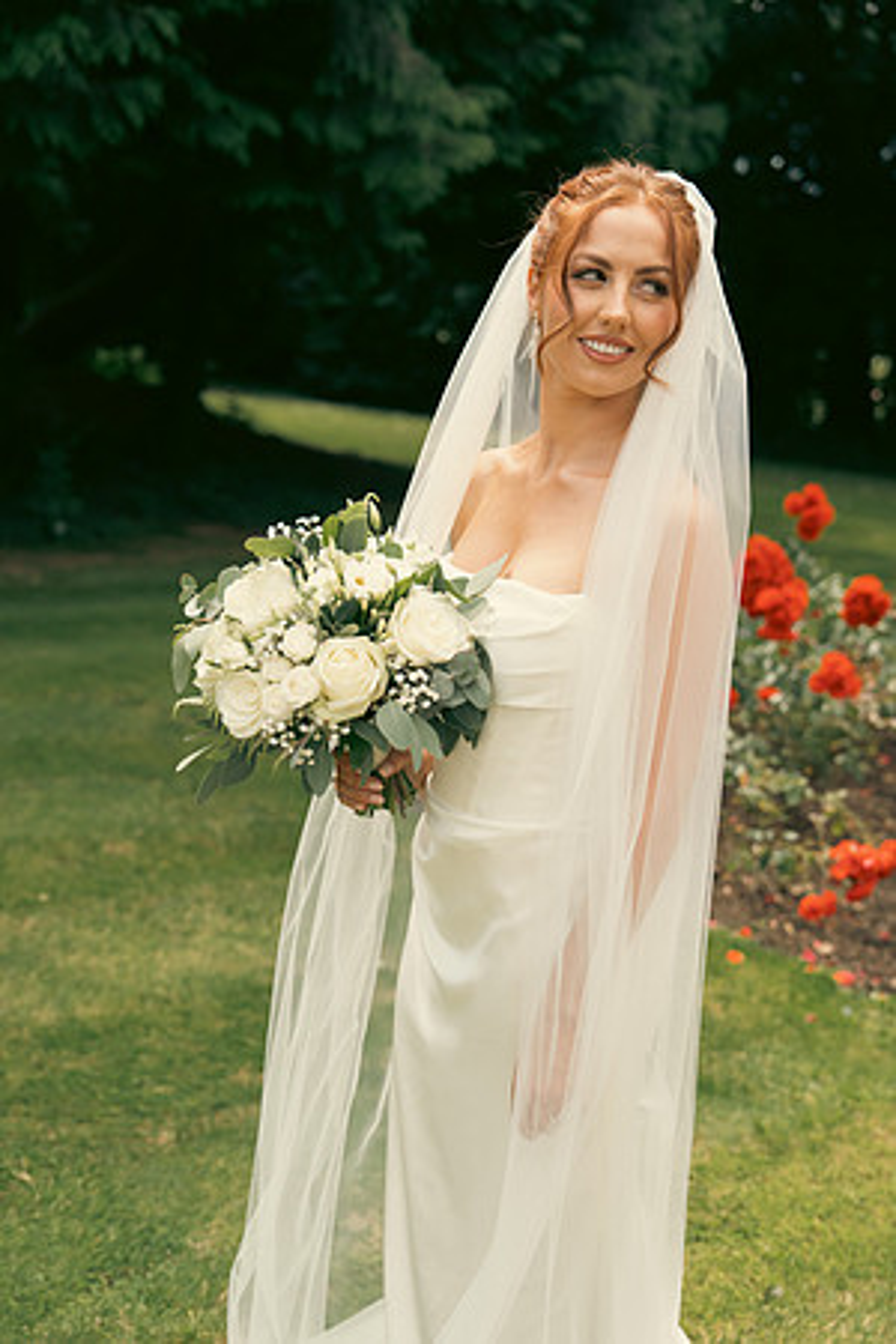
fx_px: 1755
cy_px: 672
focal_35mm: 47
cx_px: 448
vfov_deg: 41.9
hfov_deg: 28.6
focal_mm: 47
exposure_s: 1/1250
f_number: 3.5
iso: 200
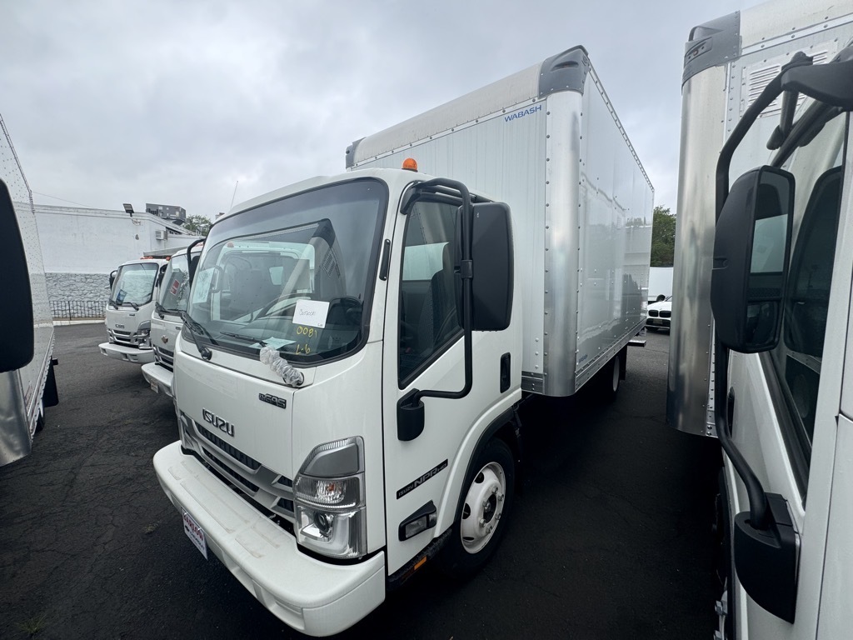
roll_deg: -0.1
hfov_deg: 102.1
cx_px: 426
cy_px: 320
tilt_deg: -6.1
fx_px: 345
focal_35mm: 14
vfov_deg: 85.7
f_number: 2.2
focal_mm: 2.22
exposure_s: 1/397
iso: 40
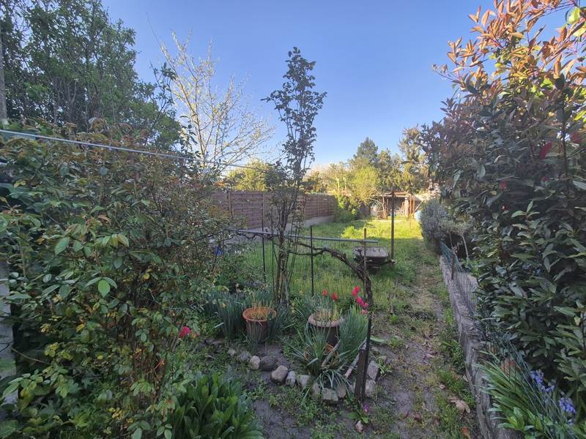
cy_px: 220
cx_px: 293
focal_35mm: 13
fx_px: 220
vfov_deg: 89.9
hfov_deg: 106.2
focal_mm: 2.2
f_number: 2.2
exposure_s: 1/478
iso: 50
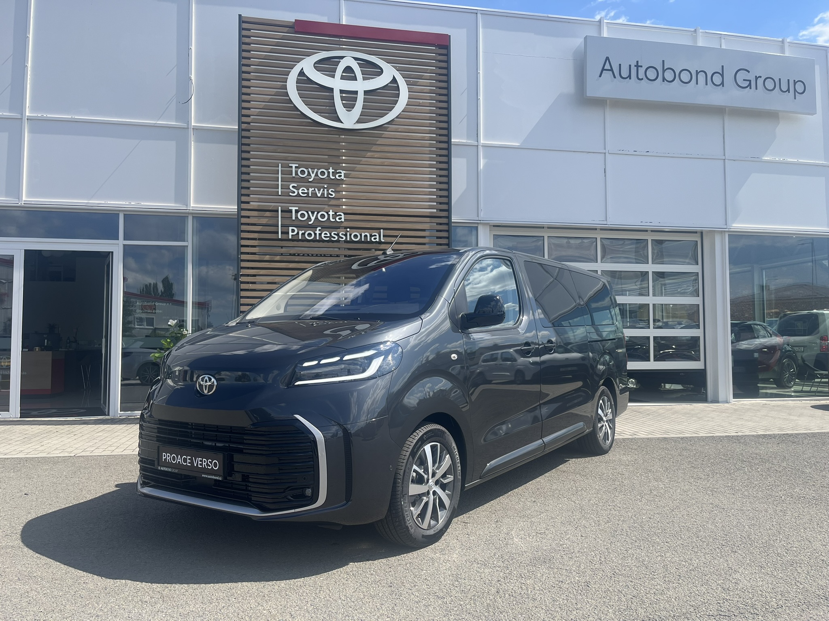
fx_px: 623
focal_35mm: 26
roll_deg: +1.1
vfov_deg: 53.1
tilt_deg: +2.2
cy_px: 310
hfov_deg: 67.3
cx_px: 414
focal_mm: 5.1
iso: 50
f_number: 1.6
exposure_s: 1/1647
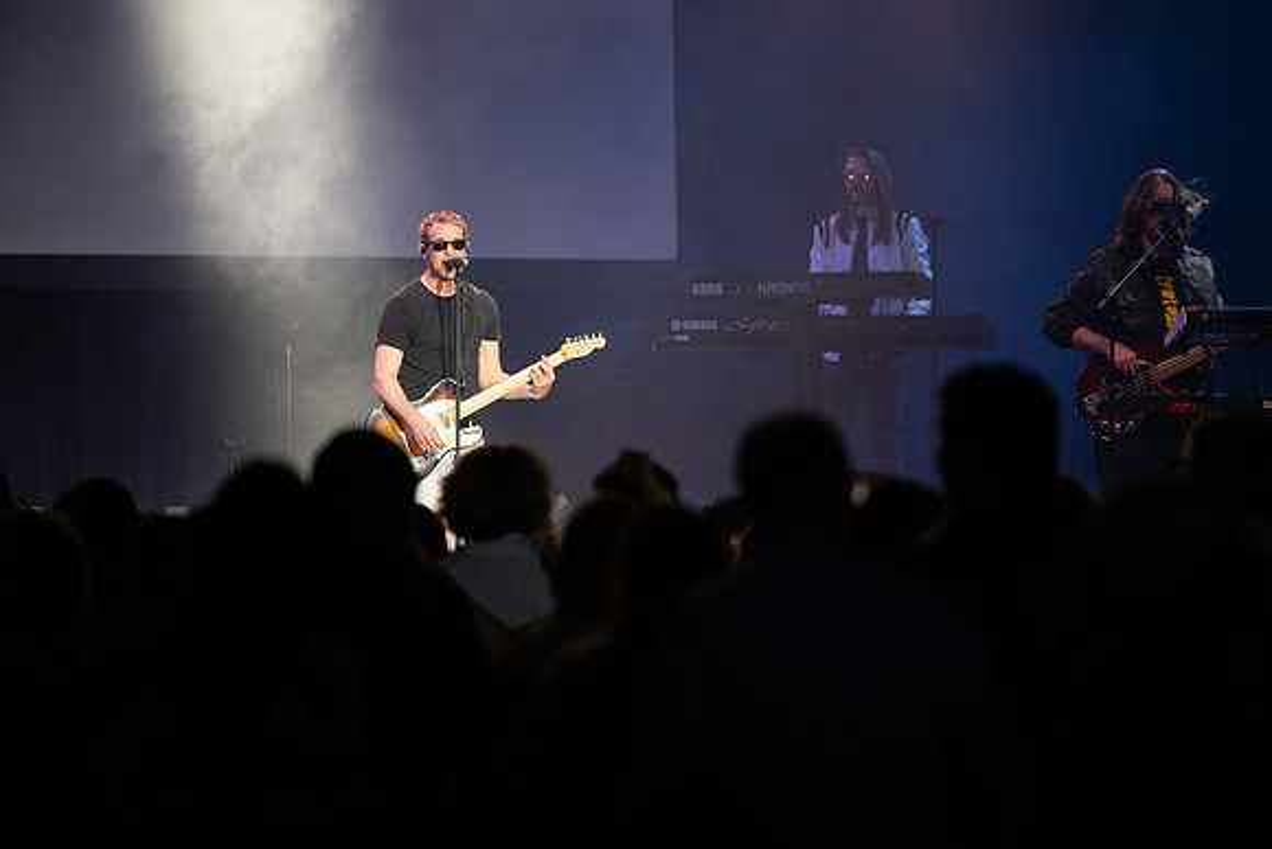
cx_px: 636
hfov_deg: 11.4
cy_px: 424
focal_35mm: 180
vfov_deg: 7.6
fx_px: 6361
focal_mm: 180
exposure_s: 1/200
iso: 1000
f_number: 2.8
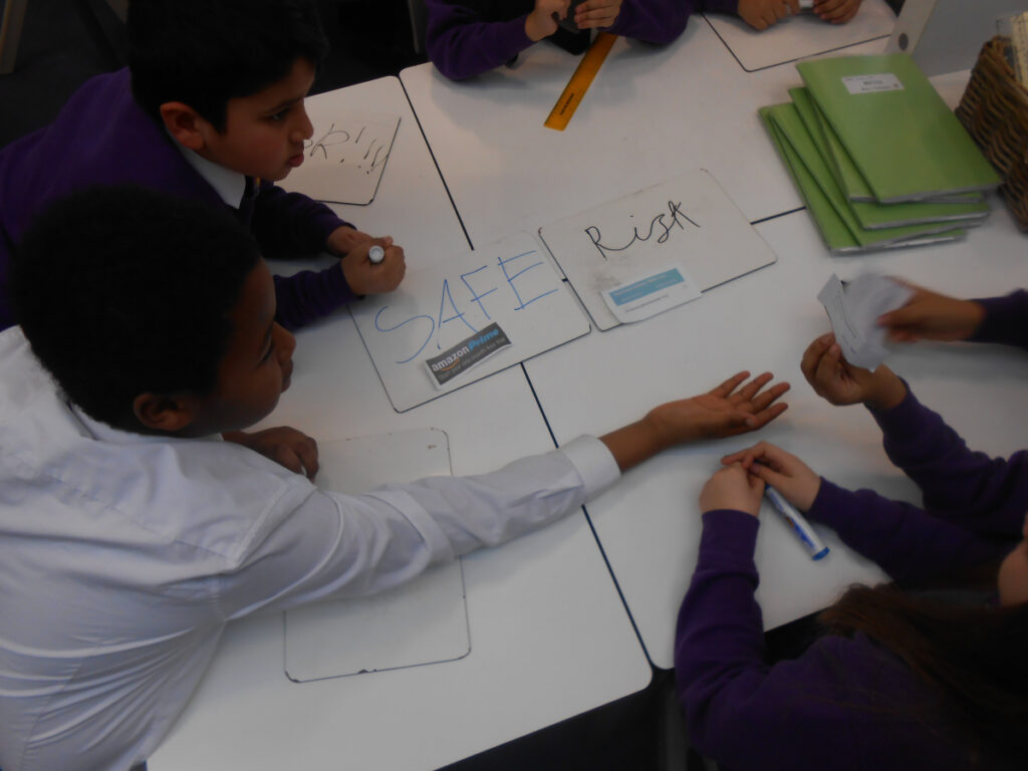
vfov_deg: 53.1
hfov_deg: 67.3
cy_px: 386
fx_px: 772
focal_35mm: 26
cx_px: 514
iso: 80
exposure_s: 1/50
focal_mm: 4.6
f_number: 3.5
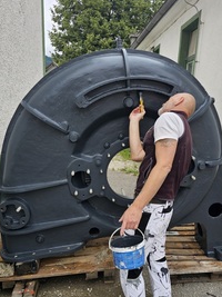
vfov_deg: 57.8
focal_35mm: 31
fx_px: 265
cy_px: 180
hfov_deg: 45.4
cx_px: 114
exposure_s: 1/221
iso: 10
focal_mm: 6.3
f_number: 1.7
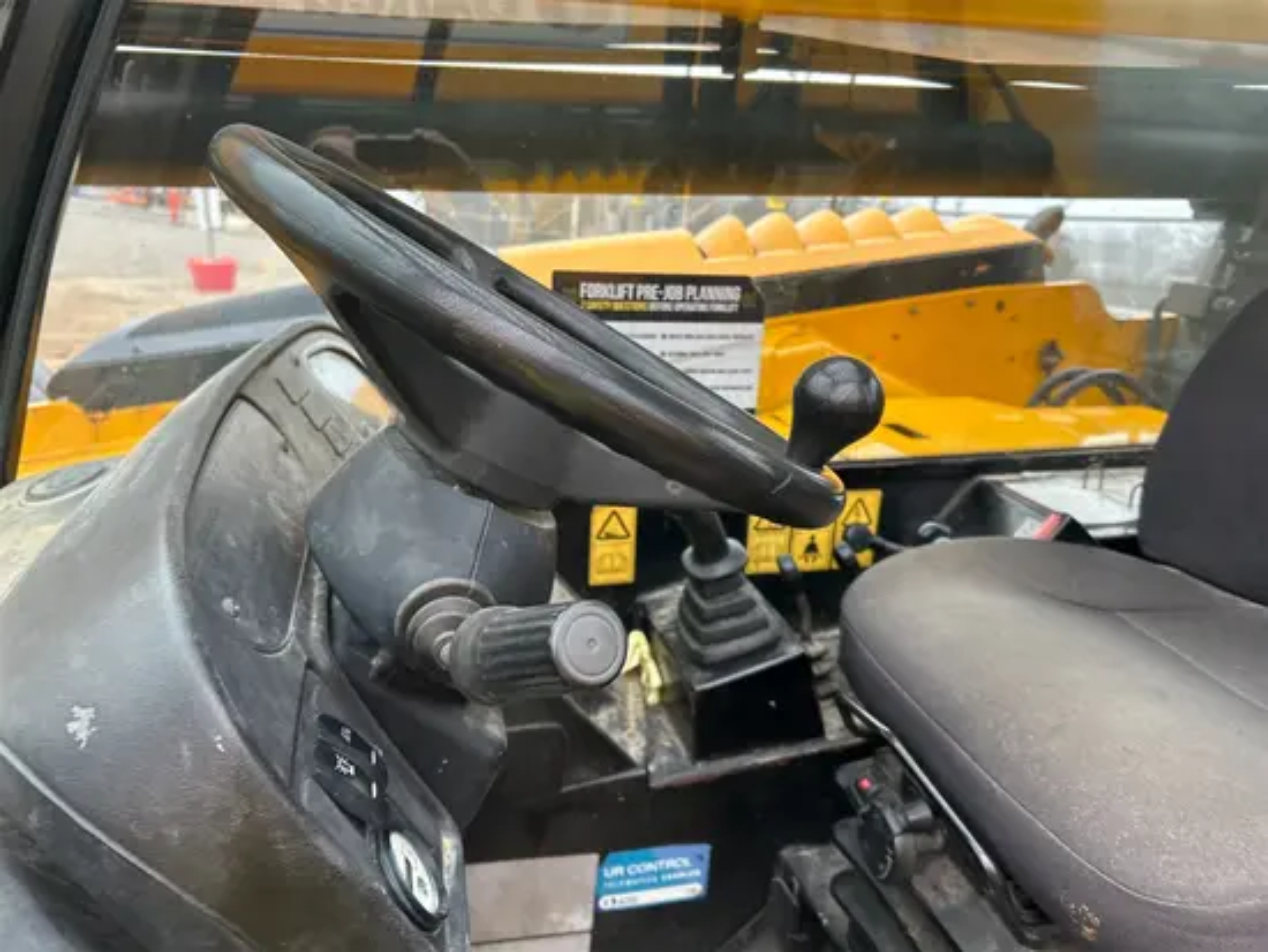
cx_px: 634
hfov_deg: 67.3
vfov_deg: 53.1
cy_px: 476
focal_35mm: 26
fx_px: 953
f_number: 1.5
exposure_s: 1/121
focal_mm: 5.7
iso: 64
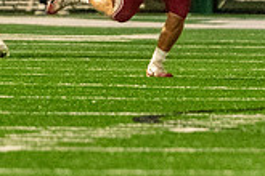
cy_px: -56
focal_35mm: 1456
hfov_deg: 1.4
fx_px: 10717
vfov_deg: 0.9
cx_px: 438
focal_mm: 200
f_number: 2.8
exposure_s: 1/800
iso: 3200
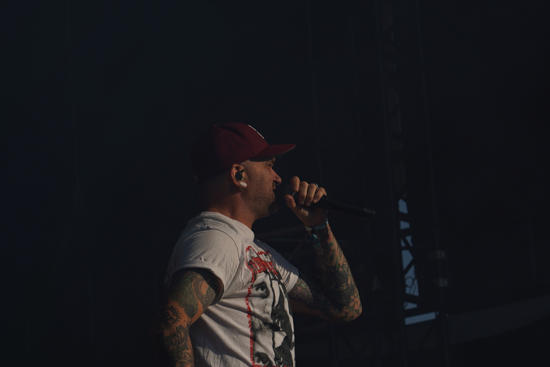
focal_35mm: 202
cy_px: 344
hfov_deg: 10.1
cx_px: 506
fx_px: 3086
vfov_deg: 6.8
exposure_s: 1/1000
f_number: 8
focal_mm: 105
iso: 100
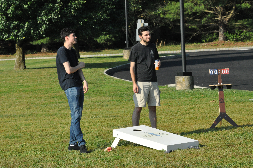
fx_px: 1179
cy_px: 84
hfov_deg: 12.2
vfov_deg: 8.2
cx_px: 126
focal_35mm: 168
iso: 1600
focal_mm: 112
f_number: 13
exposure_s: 1/640
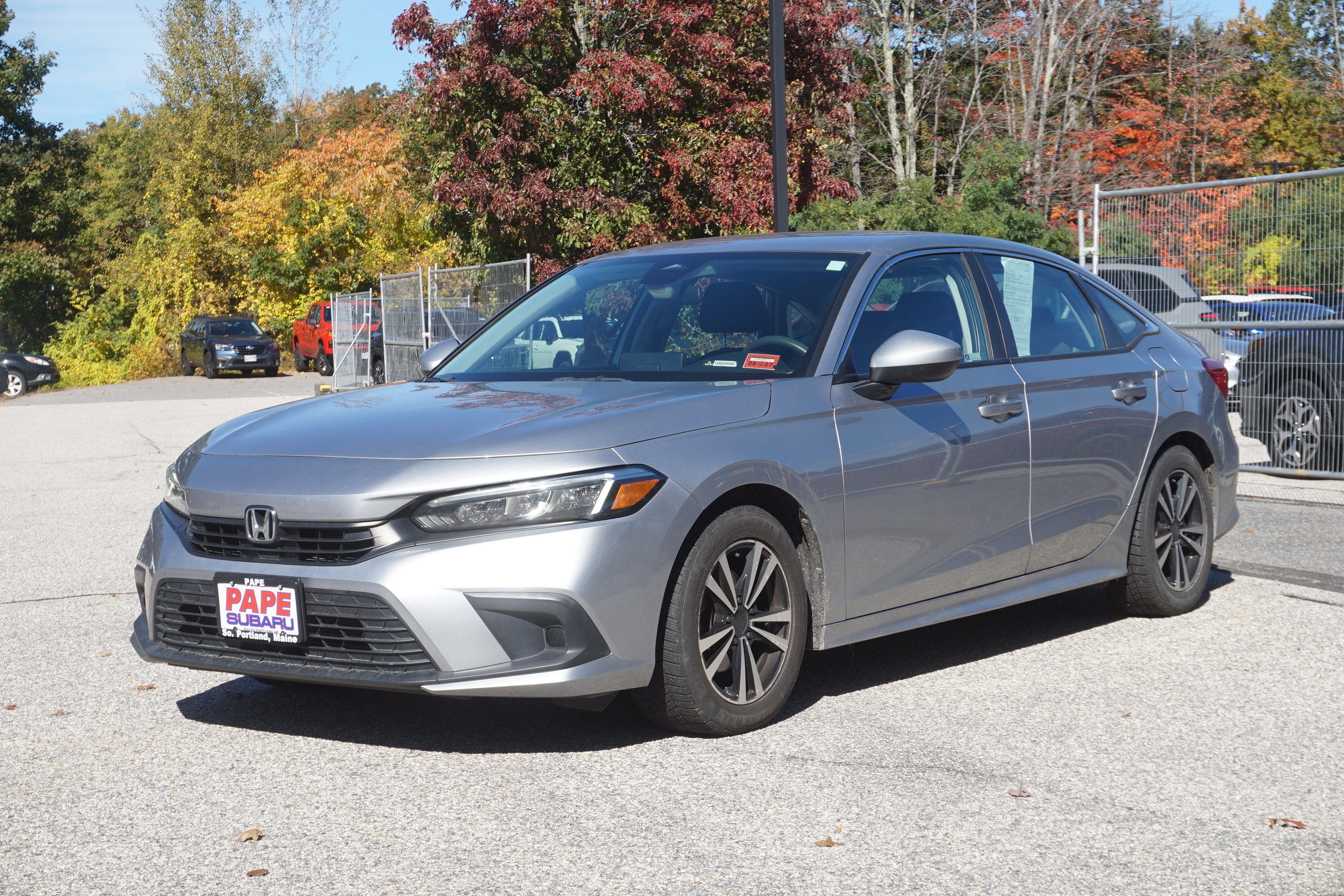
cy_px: 448
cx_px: 672
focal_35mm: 58
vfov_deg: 23.2
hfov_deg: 34.2
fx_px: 2184
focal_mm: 39
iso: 100
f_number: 9
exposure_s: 1/160
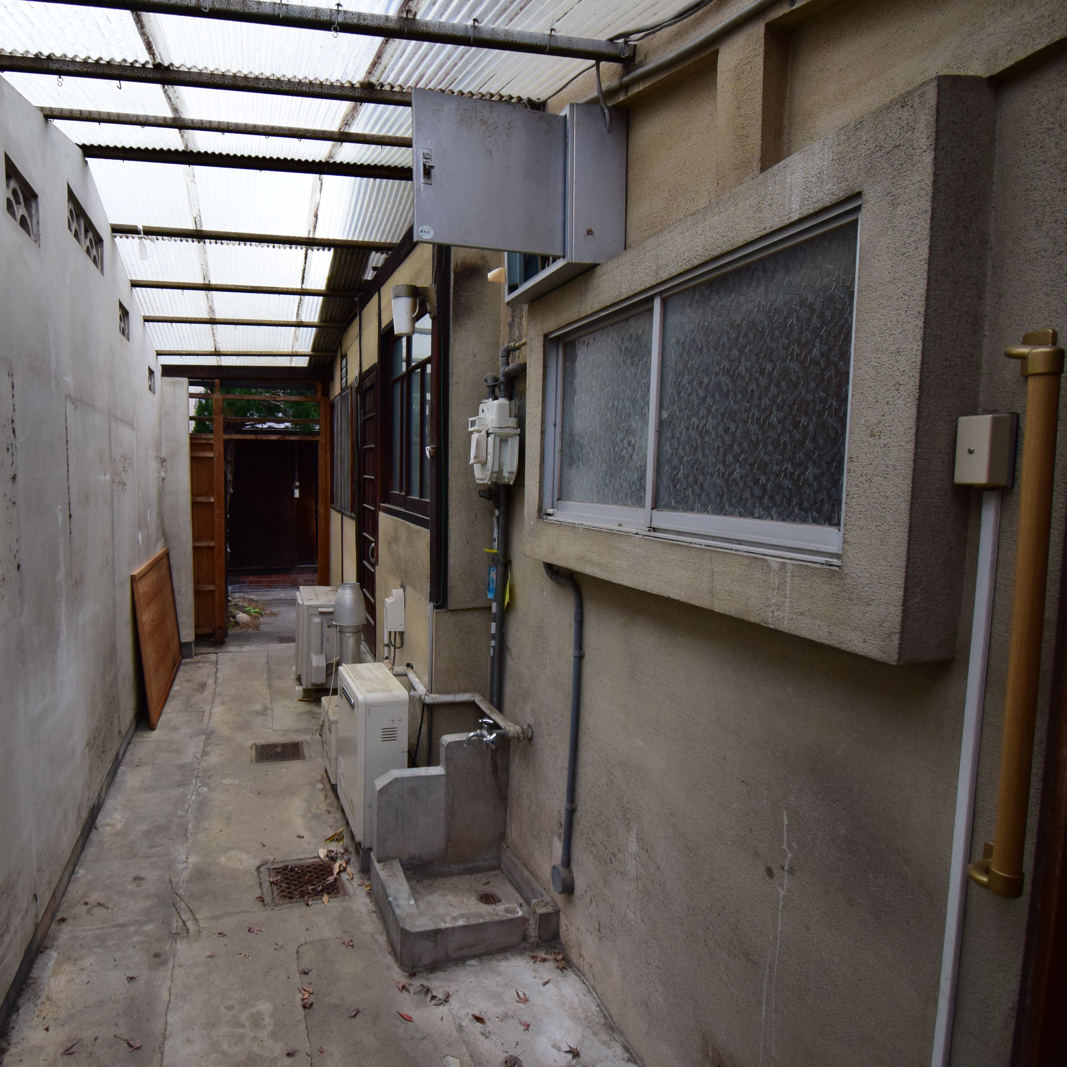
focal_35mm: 20
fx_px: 697
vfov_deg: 74.8
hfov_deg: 73.5
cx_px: 395
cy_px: 528
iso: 1000
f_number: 4.5
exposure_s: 1/1000
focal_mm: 10
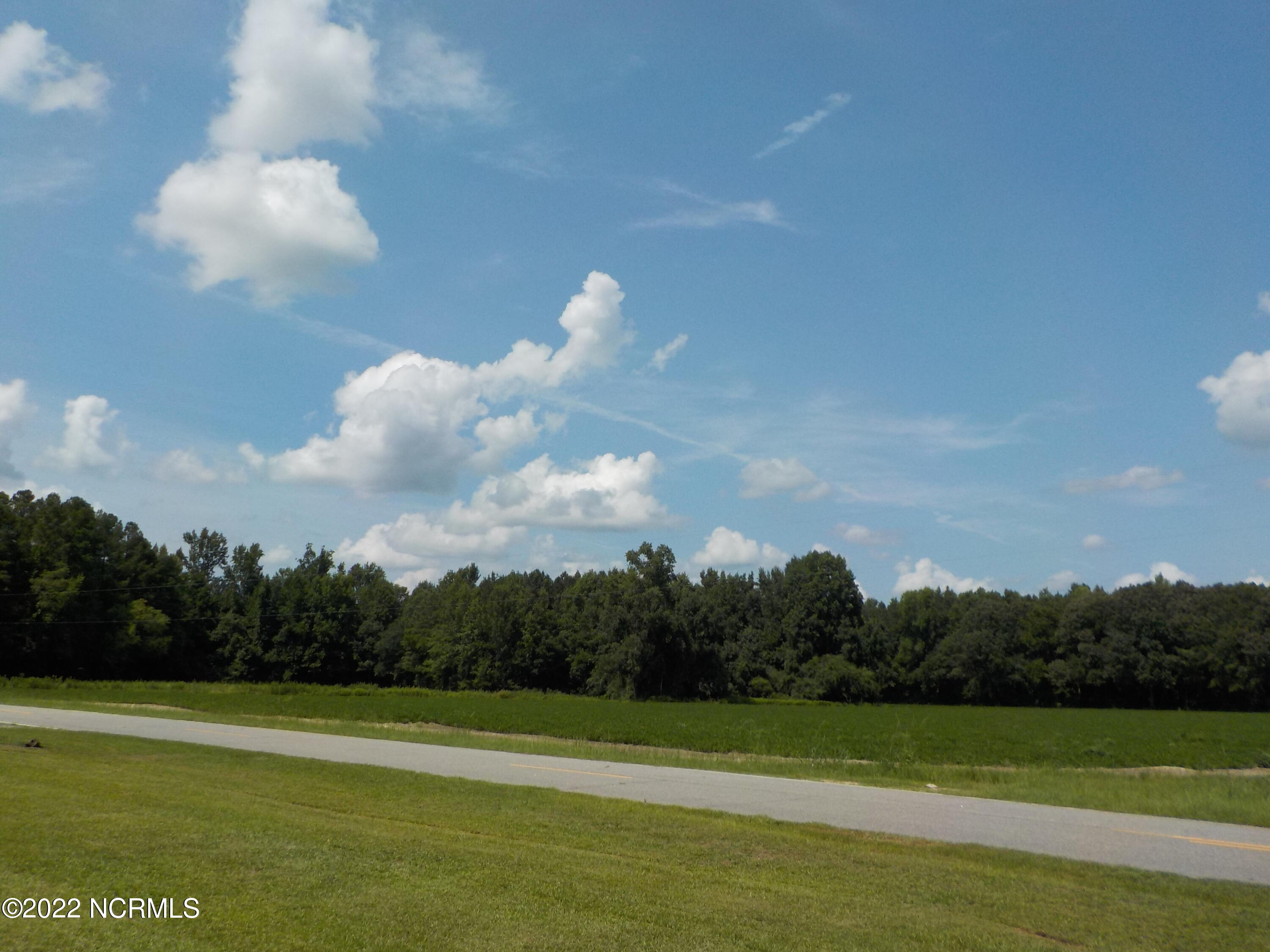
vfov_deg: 46.8
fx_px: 1101
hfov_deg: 60.0
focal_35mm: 30
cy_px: 476
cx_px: 635
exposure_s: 1/2000
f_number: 3.3
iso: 125
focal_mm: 4.1
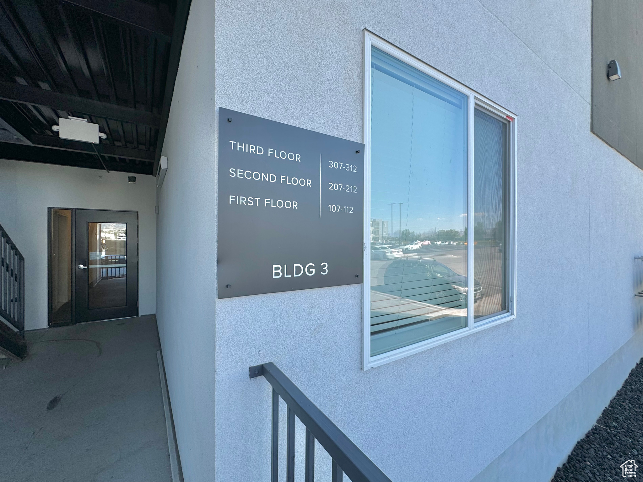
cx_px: 322
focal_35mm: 14
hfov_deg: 102.1
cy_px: 241
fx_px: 260
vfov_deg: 85.7
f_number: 2.2
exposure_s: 1/401
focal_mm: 2.22
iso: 50
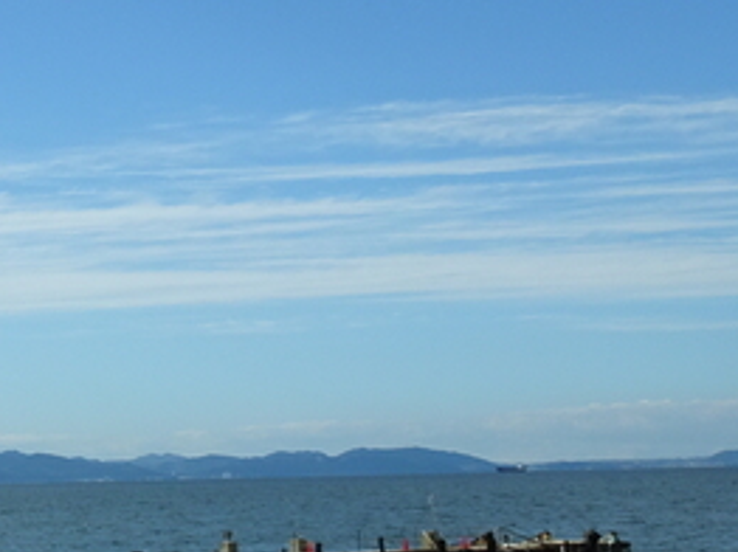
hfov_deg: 17.5
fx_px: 2279
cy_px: 397
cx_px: -155
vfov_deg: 13.8
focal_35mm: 107
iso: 80
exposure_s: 1/1250
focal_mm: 5.98
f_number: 4
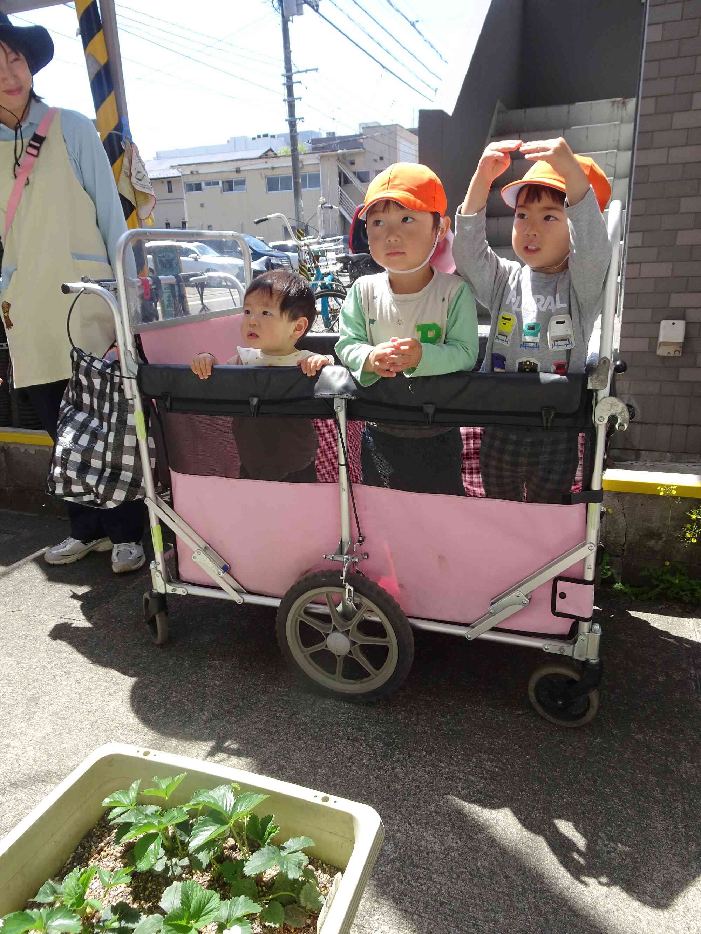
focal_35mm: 24
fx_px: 648
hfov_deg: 56.8
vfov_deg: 71.6
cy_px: 467
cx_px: 350
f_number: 3.5
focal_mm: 4.1
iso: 80
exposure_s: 1/320
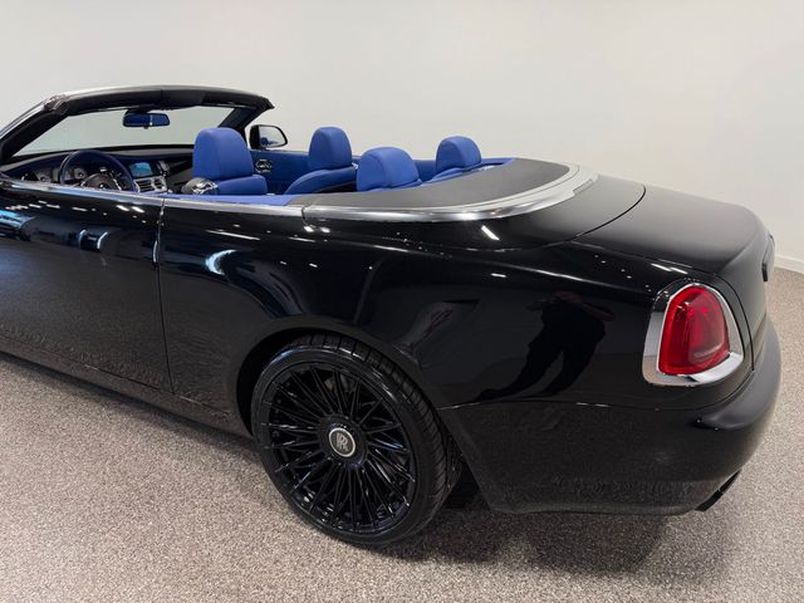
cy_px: 302
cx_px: 402
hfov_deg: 71.6
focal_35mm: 24
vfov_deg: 56.8
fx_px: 557
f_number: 1.78
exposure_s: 1/327
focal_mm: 6.76
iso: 80
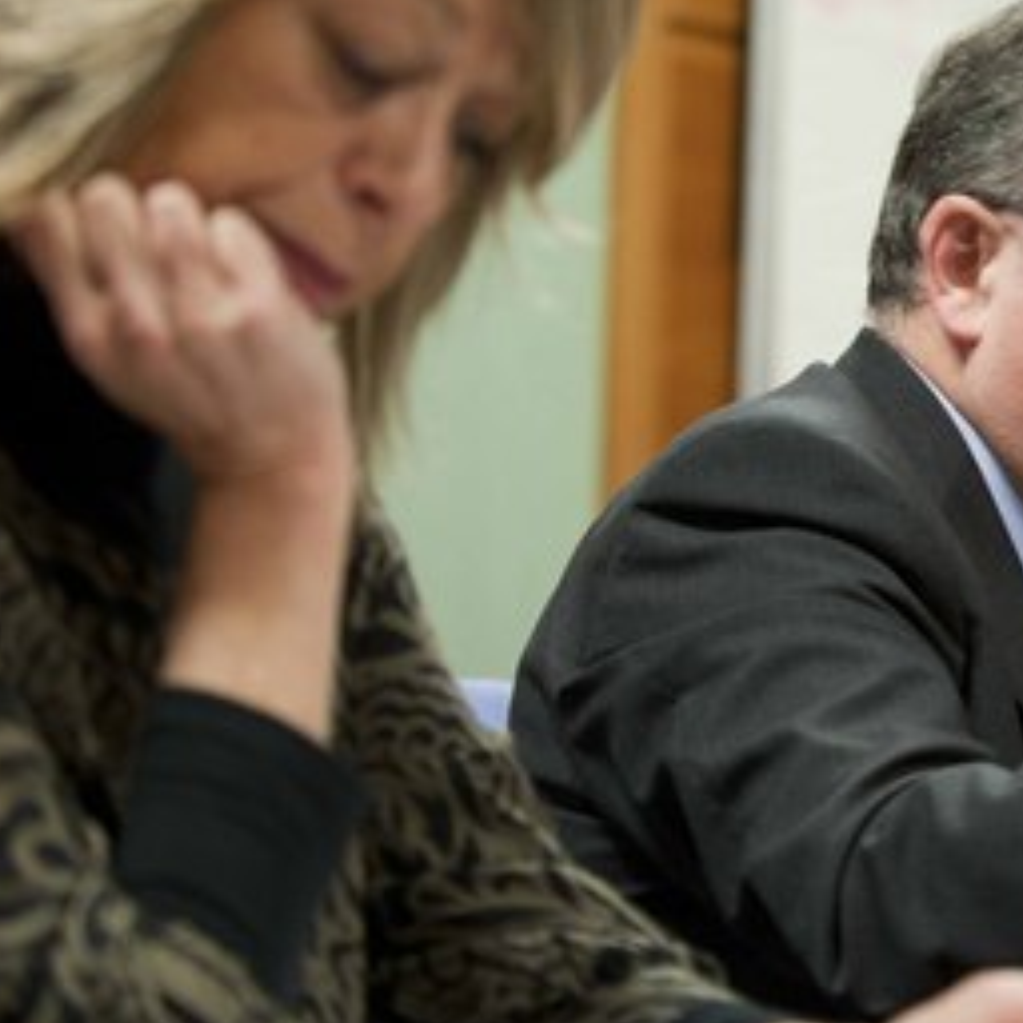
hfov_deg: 10.6
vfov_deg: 10.7
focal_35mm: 163
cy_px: 450
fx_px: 5450
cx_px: 1207
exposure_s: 1/80
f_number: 2.8
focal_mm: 70
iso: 1250
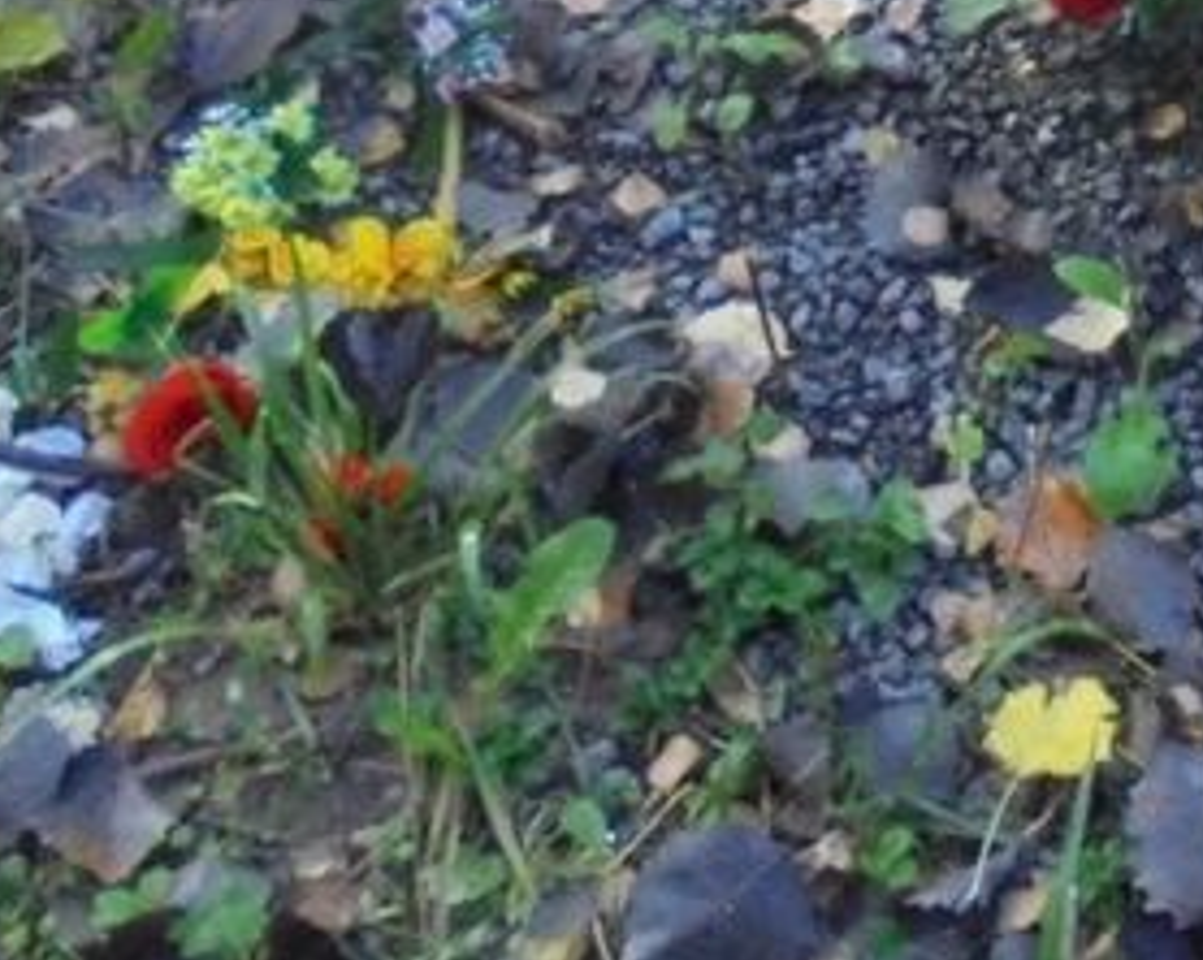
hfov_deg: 24.0
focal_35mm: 73
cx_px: 1398
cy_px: -329
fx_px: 2597
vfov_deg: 19.2
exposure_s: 1/125
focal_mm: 4.6
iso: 500
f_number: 3.5
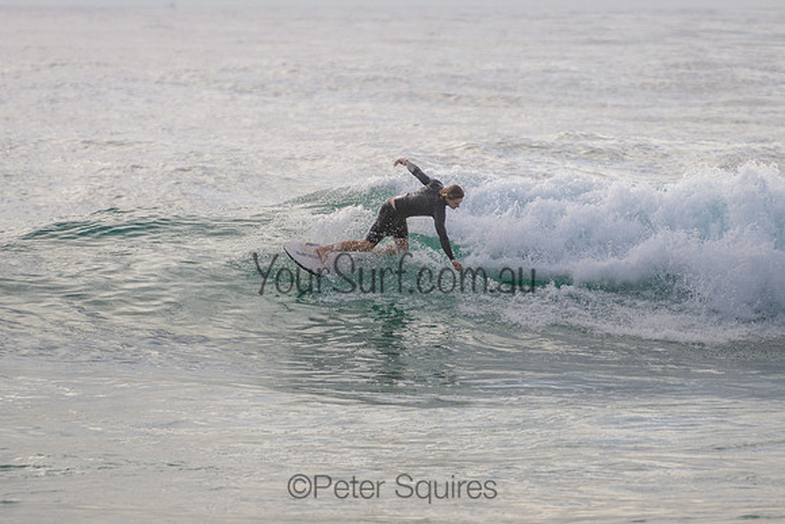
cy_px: 167
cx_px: 369
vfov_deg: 2.5
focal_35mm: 550
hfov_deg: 3.7
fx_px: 11999
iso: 220
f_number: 5.6
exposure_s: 1/2000
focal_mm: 400
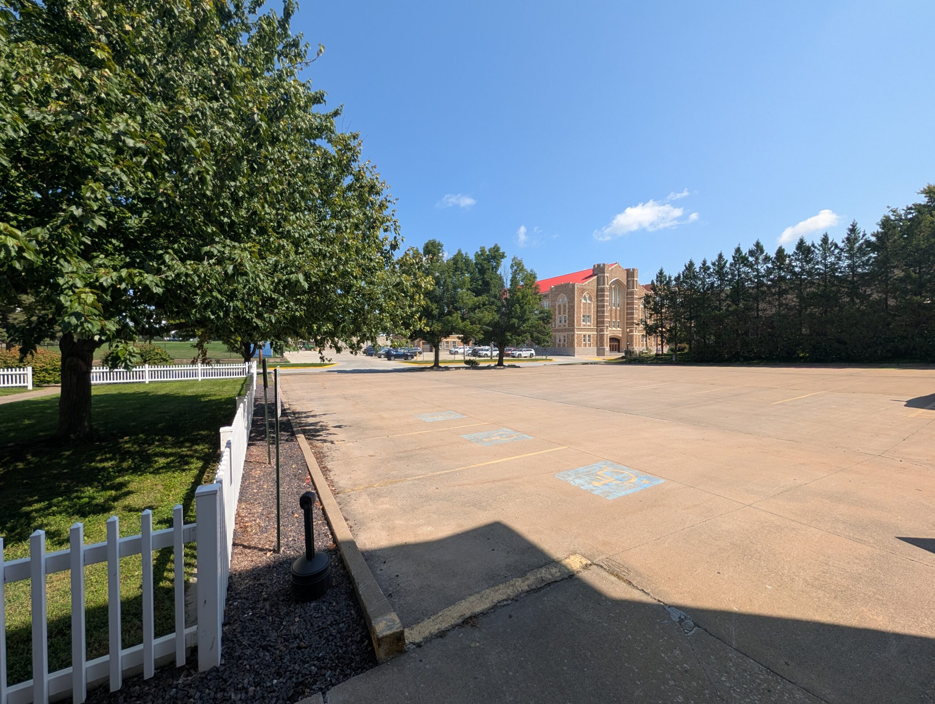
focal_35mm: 12
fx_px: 325
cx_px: 468
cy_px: 352
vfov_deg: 94.6
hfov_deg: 110.5
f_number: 1.7
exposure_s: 1/2786
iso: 53
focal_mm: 2.02
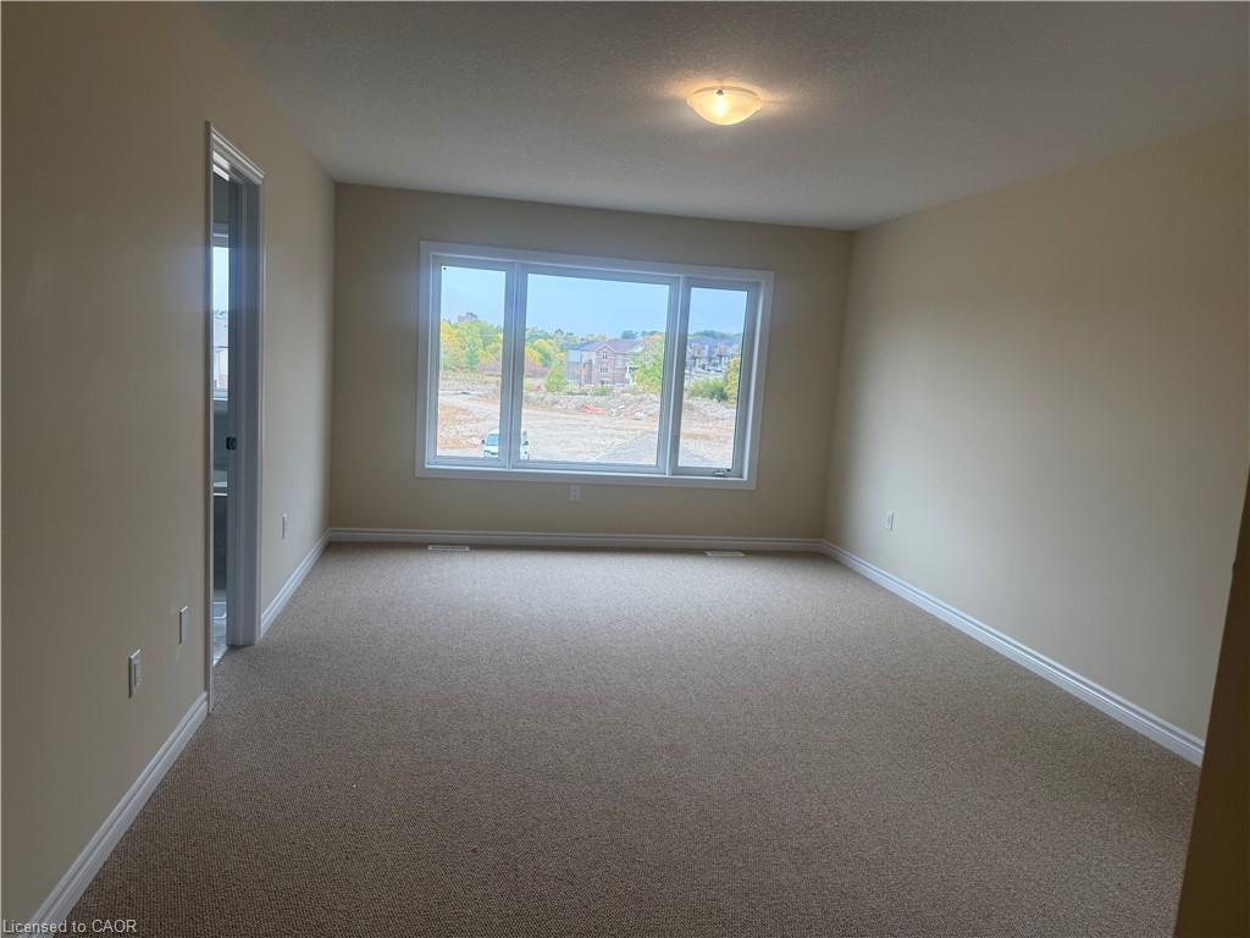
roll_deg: -3.8
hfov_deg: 71.6
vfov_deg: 56.8
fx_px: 867
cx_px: 625
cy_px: 469
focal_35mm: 24
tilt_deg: -7.4
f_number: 1.78
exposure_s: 1/313
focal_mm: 6.76
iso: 100
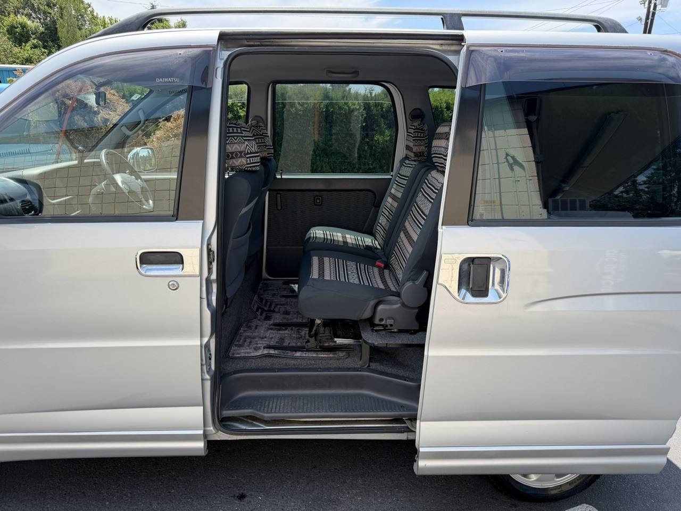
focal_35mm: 24
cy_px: 256
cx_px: 340
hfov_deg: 71.6
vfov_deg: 56.8
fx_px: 472
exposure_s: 1/1385
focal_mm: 6.76
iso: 80
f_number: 1.78
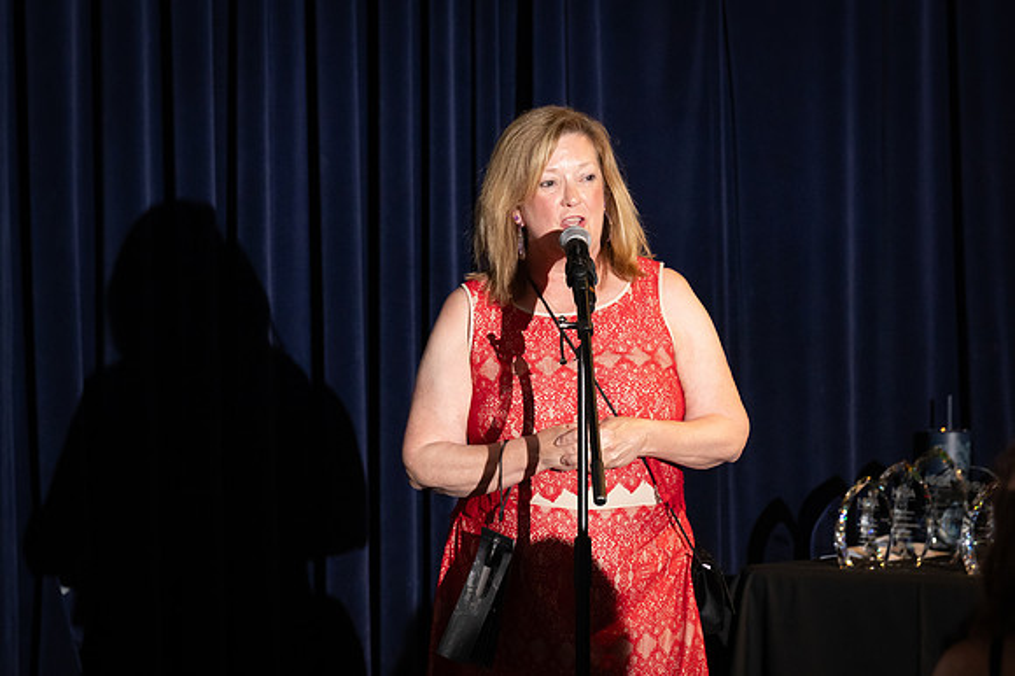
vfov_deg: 6.1
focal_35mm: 225
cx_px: 508
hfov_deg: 9.2
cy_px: 338
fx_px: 6340
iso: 2500
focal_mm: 150
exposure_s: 1/200
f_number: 4.5
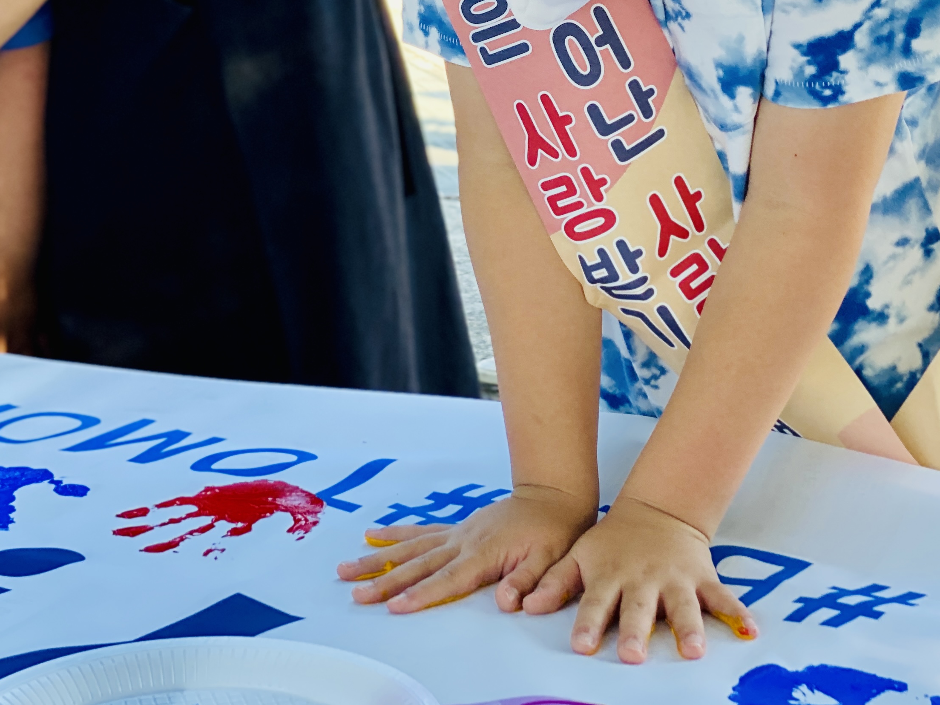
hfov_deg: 20.6
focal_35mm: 95
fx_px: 2580
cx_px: 558
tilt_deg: -8.4
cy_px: 116
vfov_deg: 15.4
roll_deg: -0.6
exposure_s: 1/129
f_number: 2
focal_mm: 6
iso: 20
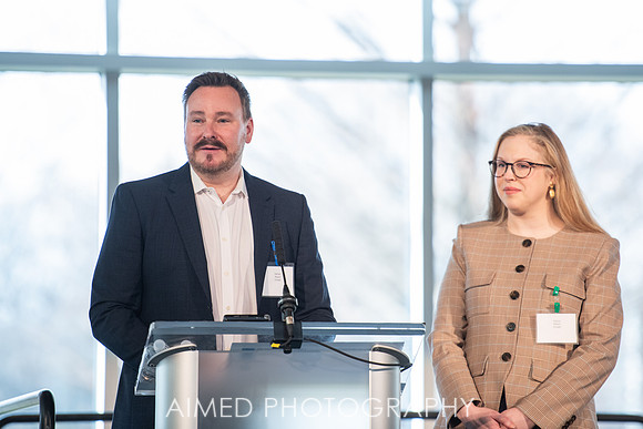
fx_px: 3821
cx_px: 336
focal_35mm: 214
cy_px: 205
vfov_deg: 6.4
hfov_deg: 9.6
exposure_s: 1/200
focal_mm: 200
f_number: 2.8
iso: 800
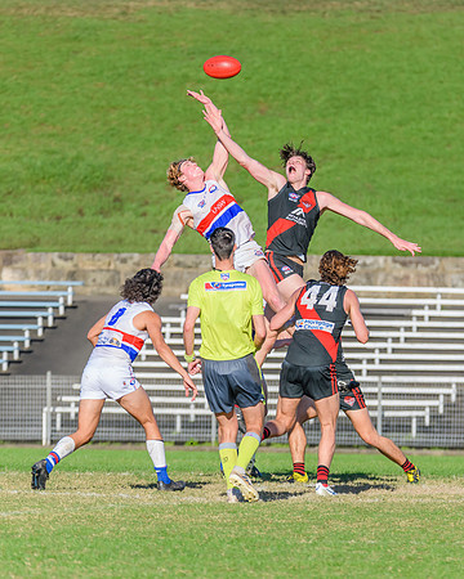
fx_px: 9237
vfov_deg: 3.6
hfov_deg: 2.9
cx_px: 315
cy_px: 283
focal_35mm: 538
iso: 800
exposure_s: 1/2000
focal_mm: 360
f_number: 9
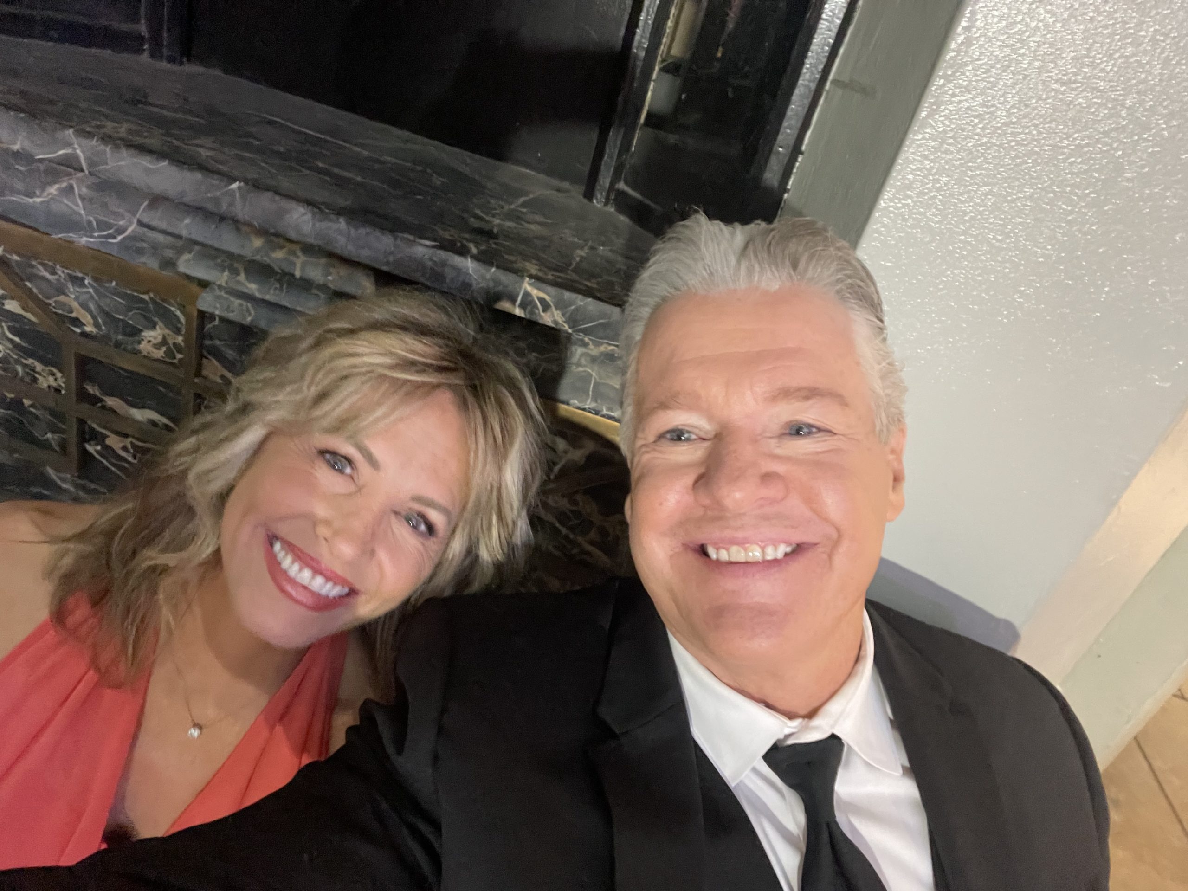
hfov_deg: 73.9
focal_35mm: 23
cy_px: 446
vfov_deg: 58.9
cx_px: 594
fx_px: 789
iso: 640
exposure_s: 1/20
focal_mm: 2.71
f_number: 2.2
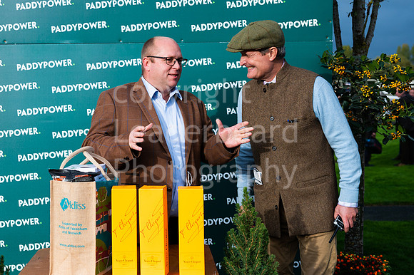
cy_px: 121
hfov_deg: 34.6
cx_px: 156
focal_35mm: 58
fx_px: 661
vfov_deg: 23.5
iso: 500
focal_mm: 45
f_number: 4
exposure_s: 1/4000
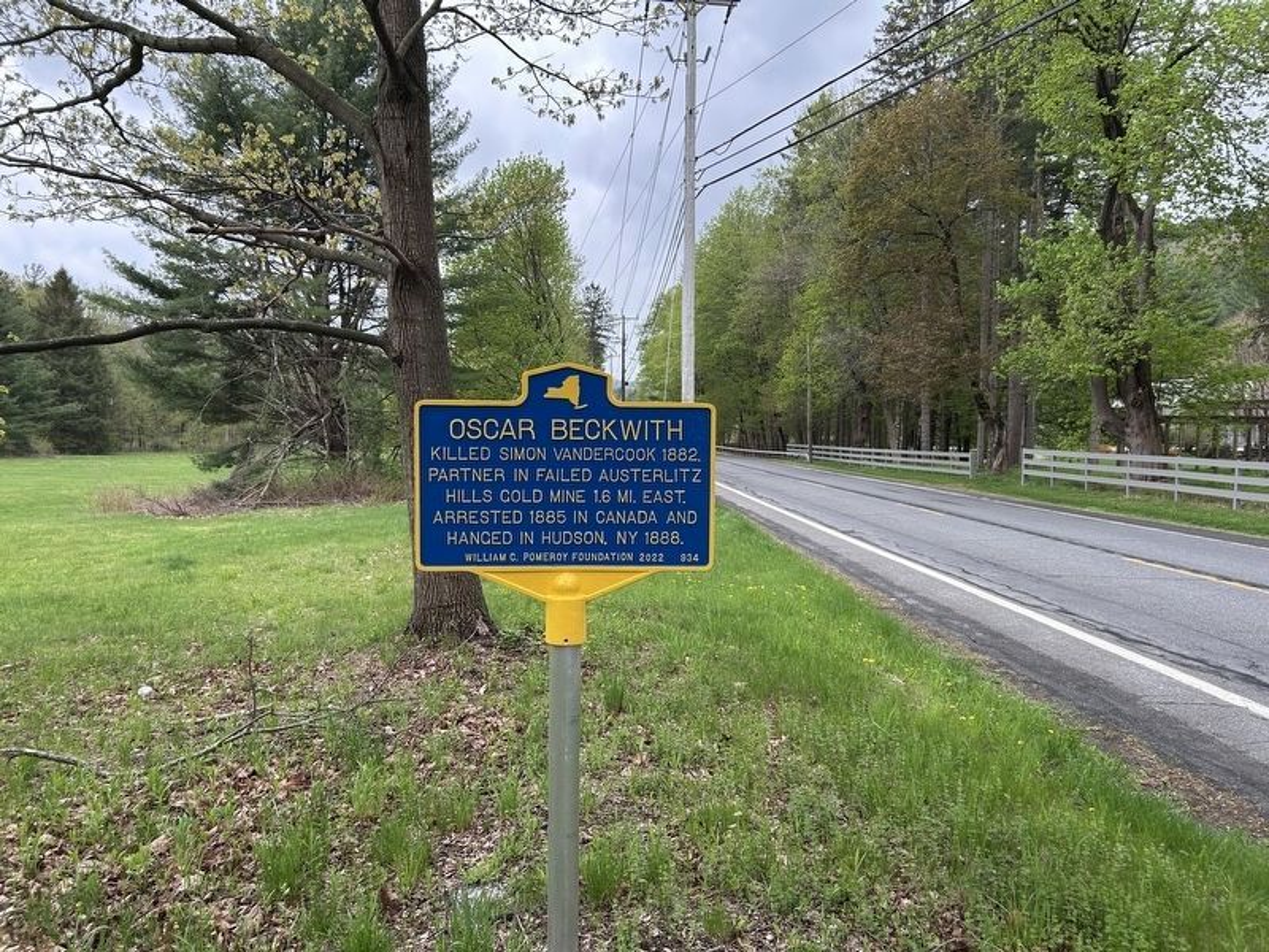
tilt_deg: -2.7
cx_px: 634
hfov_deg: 67.3
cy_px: 476
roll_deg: -2.2
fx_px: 953
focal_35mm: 26
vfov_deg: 53.1
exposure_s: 1/541
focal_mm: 5.7
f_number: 1.5
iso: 50
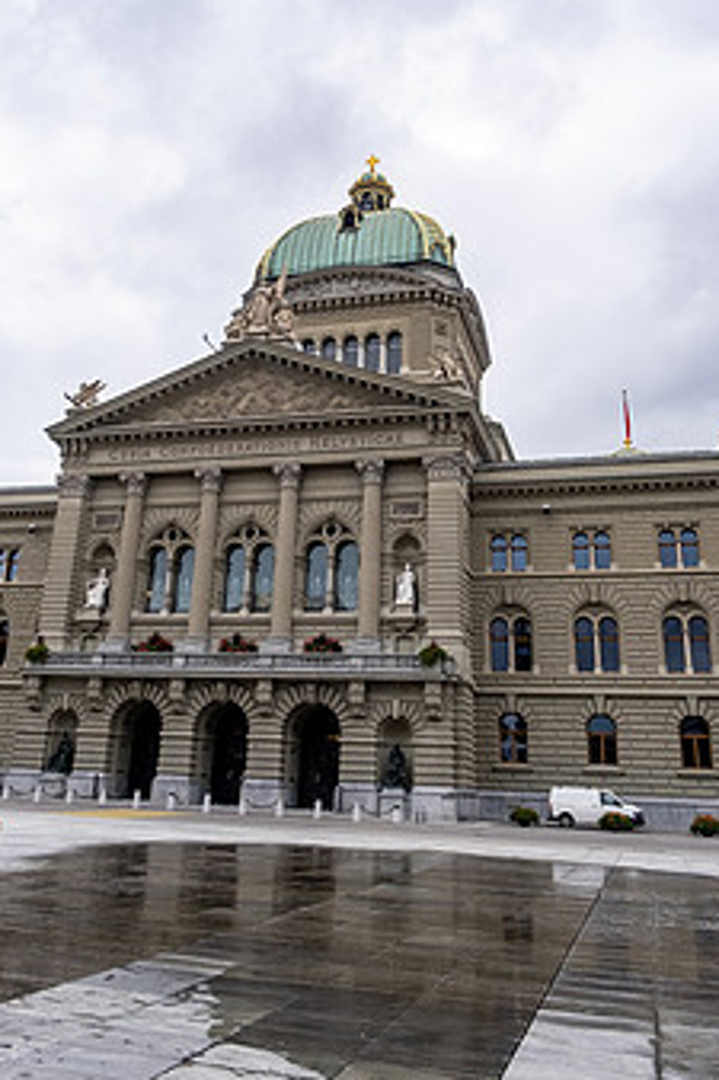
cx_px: 323
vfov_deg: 58.0
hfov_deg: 41.0
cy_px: 406
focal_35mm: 32
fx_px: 960
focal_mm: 16
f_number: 5
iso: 320
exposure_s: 1/480
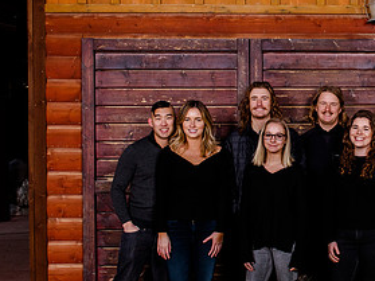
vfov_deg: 22.2
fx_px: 715
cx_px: 321
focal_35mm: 66
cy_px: 145
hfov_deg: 28.5
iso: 200
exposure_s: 1/200
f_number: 9
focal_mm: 26
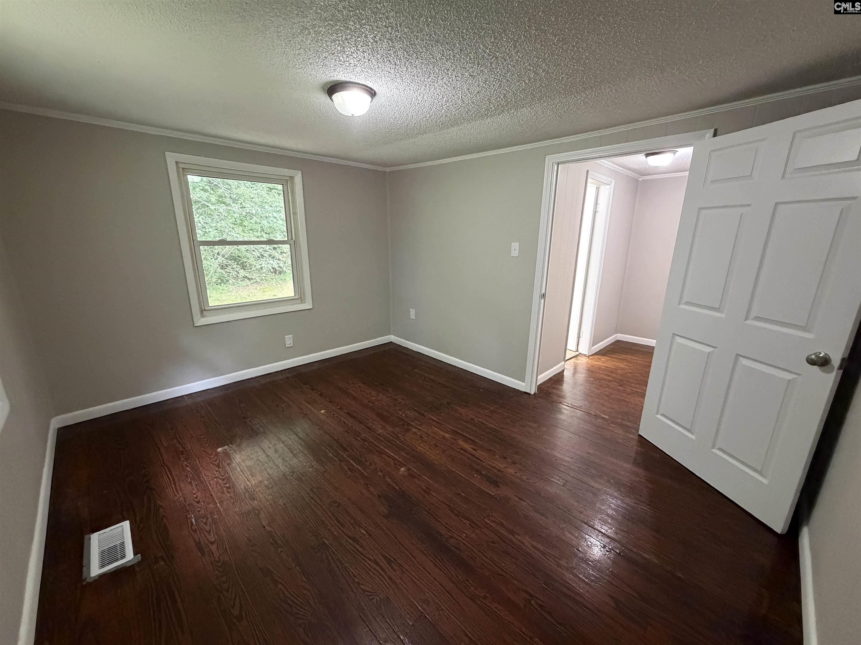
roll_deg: -0.1
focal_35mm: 14
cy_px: 322
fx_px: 348
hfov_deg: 102.1
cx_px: 430
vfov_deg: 85.7
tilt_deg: -14.8
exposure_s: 1/60
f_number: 2.2
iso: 1000
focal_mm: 2.22
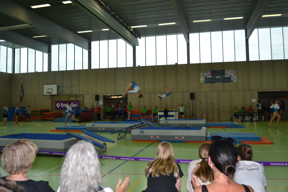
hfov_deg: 61.9
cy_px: 96
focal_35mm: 30
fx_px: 240
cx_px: 144
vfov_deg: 43.6
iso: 125
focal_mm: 20
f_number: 4
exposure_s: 1/125
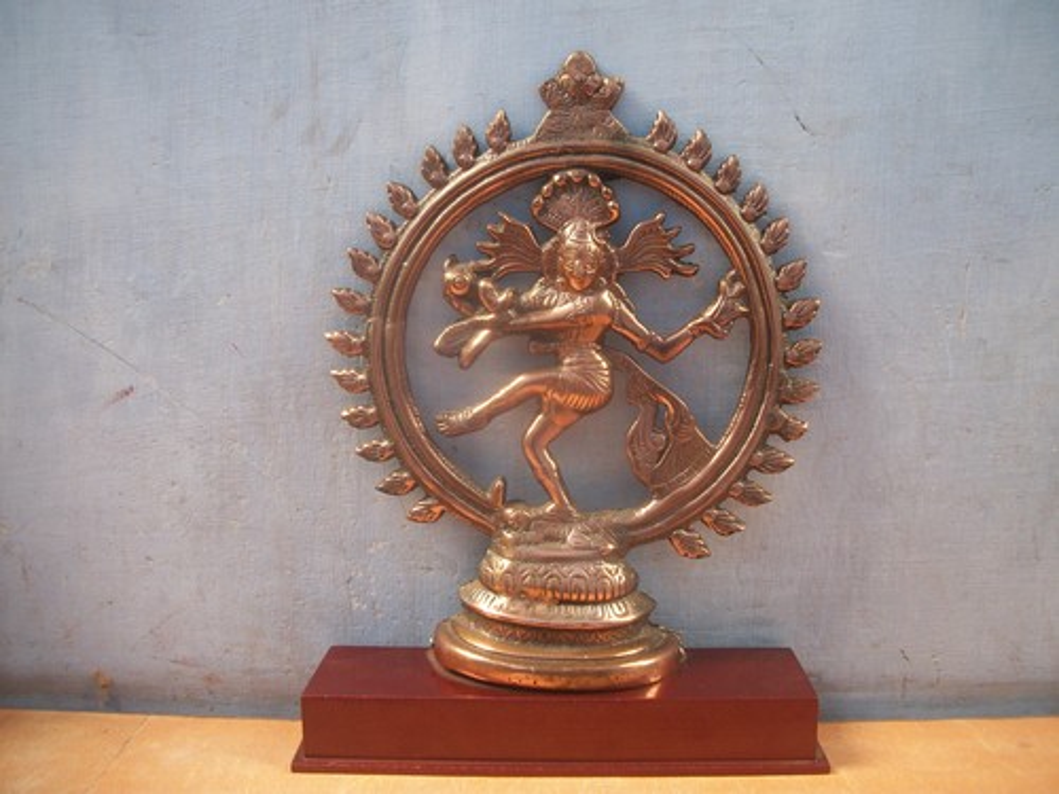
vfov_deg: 44.2
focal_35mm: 32
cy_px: 397
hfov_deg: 56.8
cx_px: 530
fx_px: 979
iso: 80
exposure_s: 1/40
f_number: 2.9
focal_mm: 5.7
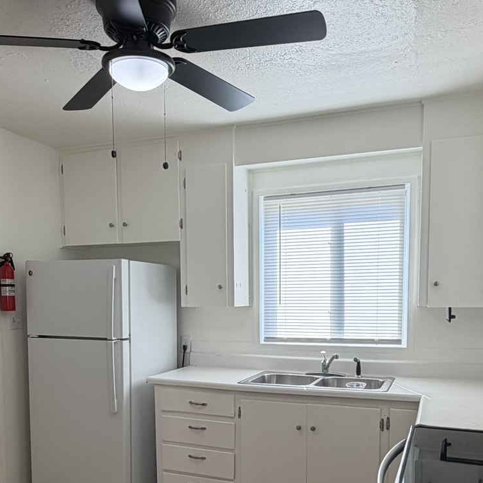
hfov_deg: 48.4
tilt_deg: -5.5
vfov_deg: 47.2
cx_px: 226
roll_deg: +1.3
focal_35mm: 34
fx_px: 537
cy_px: 342
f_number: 2.2
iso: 80
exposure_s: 1/121
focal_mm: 2.22
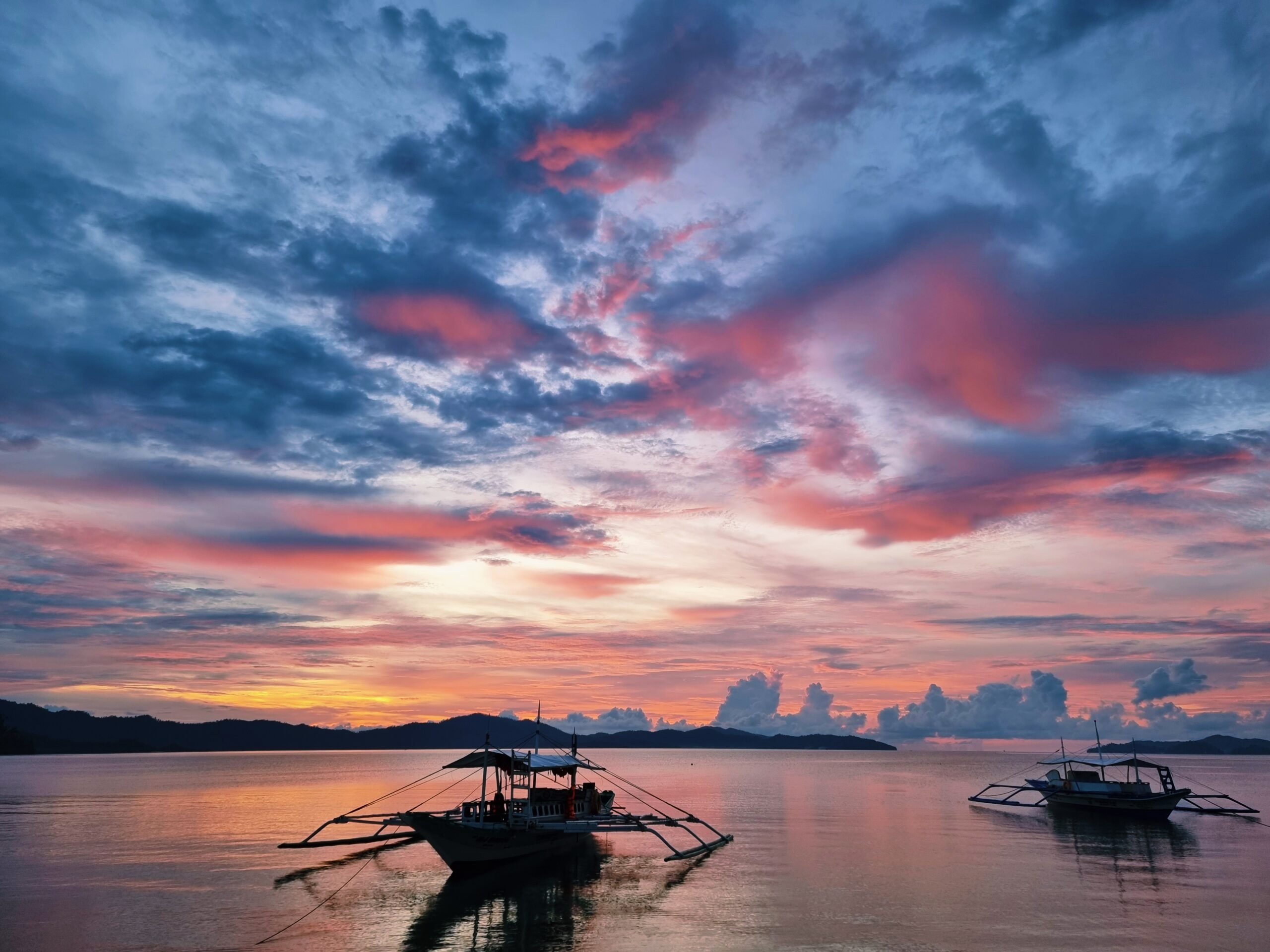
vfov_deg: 56.8
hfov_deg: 71.6
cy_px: 476
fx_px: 881
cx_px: 635
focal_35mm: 24
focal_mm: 6.7
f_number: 1.8
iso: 125
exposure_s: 1/120
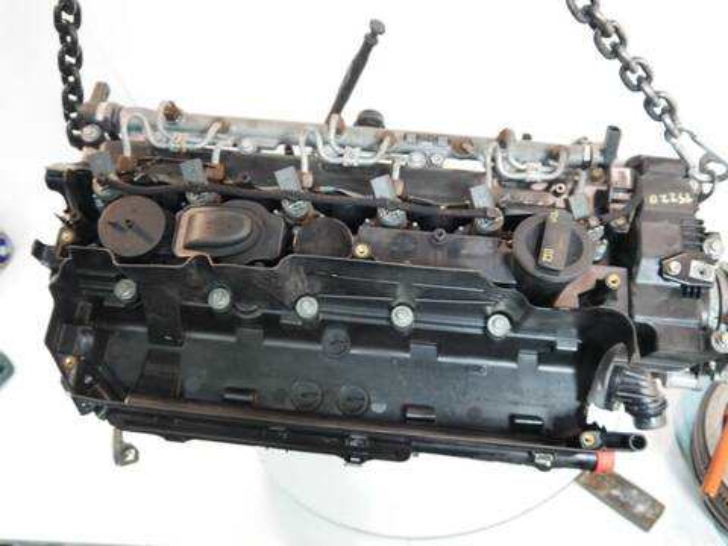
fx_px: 673
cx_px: 364
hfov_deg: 56.8
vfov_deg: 44.2
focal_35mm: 32
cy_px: 273
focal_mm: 16
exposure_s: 1/125
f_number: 3.8
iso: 2000
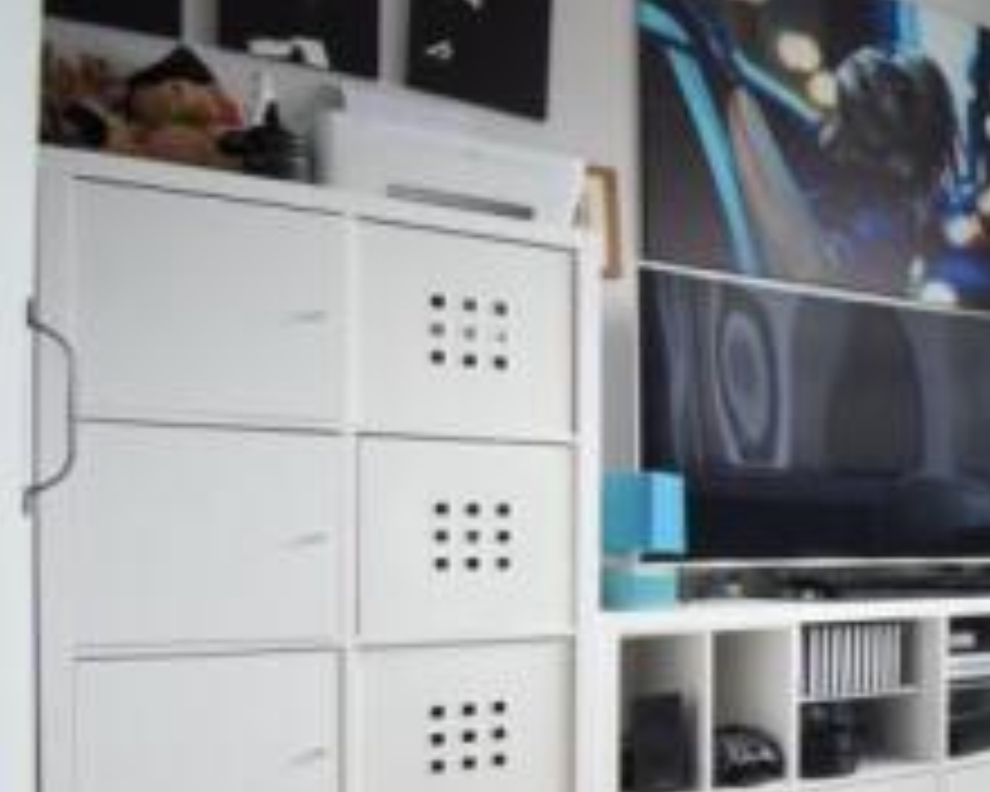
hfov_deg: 32.8
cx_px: 1285
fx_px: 1231
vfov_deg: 35.1
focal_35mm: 42
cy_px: 574
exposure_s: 1/60
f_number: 4.5
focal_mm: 10
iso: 1800
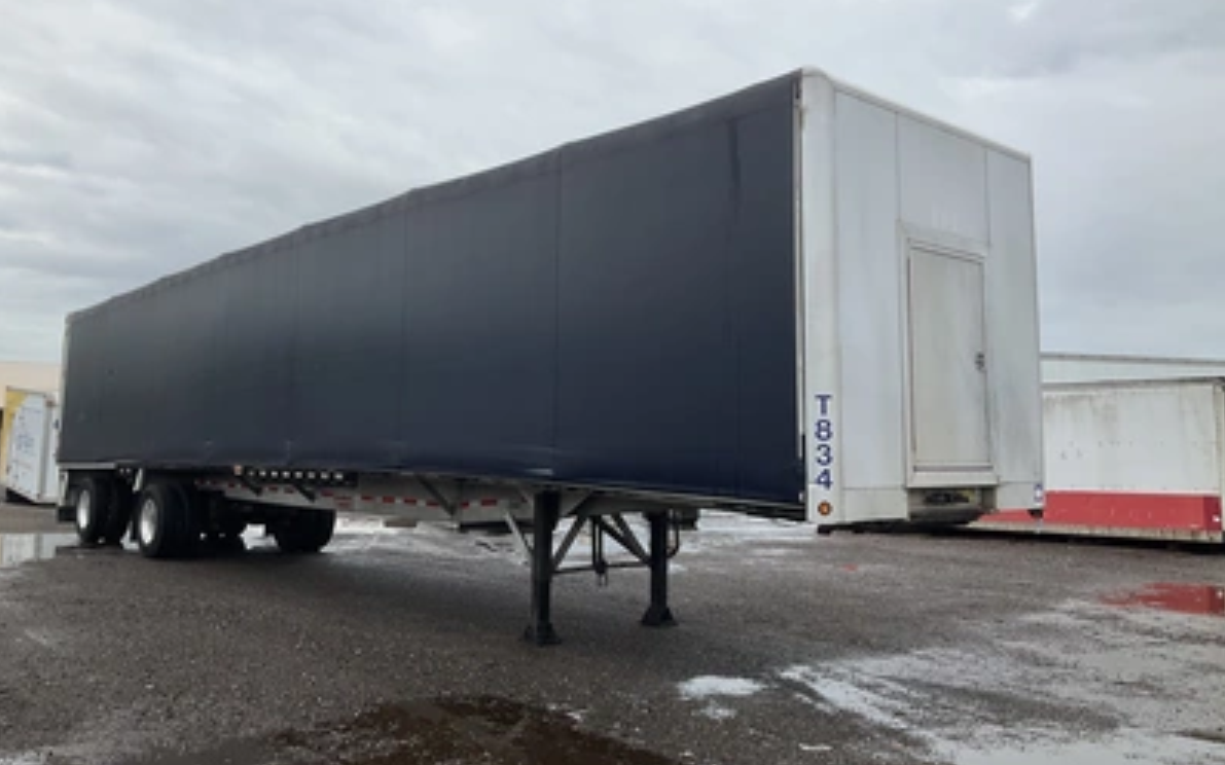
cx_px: 611
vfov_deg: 40.5
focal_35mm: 31
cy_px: 330
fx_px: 1035
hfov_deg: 61.2
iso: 25
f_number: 1.8
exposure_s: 1/1250
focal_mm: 3
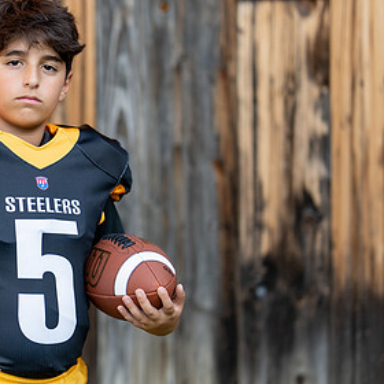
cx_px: 17
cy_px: 205
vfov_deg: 16.1
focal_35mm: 108
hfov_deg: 15.9
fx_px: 1355
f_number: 1.2
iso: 100
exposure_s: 1/2000
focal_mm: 50
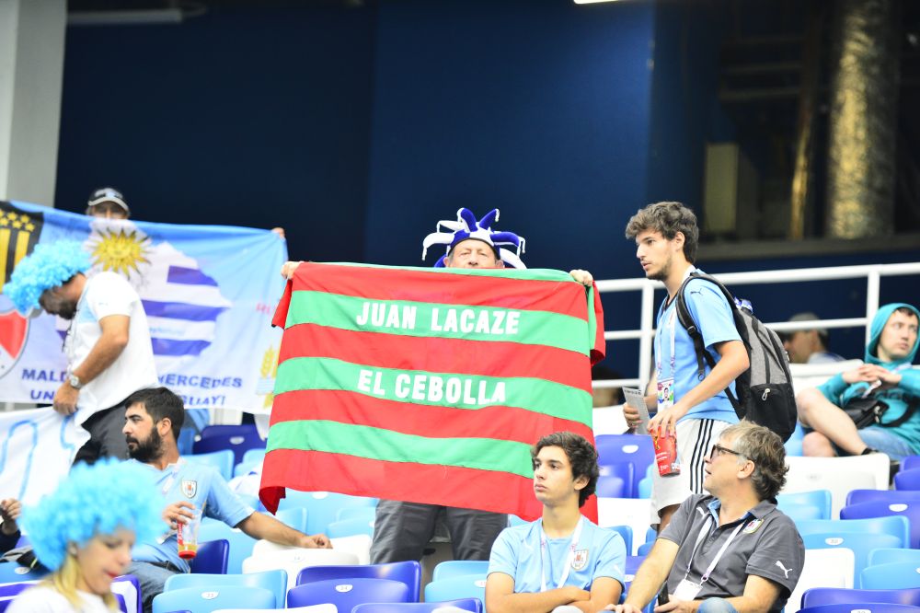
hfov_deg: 14.7
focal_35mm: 140
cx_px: 460
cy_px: 306
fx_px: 3576
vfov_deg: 9.8
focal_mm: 140
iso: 1250
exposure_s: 1/640
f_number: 4
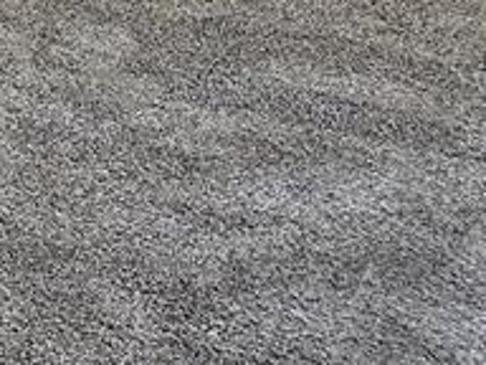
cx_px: -777
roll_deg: -0.5
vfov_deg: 9.8
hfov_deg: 11.7
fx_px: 1797
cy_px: -583
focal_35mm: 128
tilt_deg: -11.2
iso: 125
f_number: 1.78
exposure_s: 1/120
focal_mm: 6.86
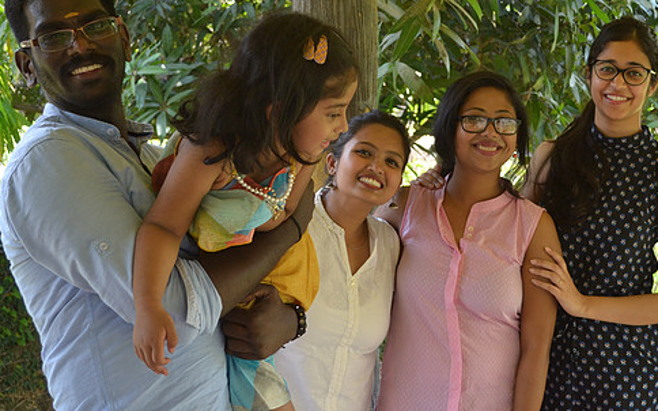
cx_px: 434
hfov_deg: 30.9
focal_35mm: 66
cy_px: 171
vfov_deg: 19.7
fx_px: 1183
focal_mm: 30
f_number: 4.5
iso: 360
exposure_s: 1/125
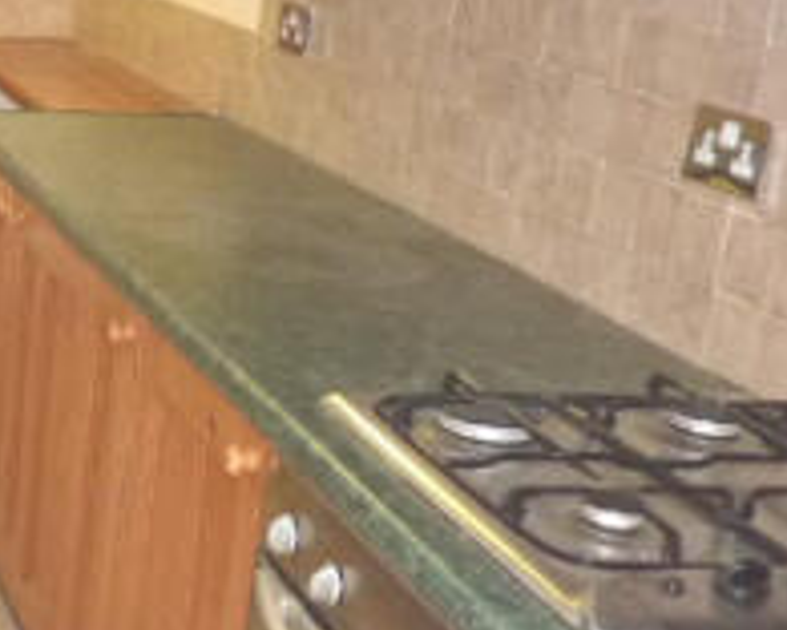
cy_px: 357
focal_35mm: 73
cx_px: -188
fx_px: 1700
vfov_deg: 21.0
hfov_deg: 23.5
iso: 320
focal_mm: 4.1
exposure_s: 1/30
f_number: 3.3
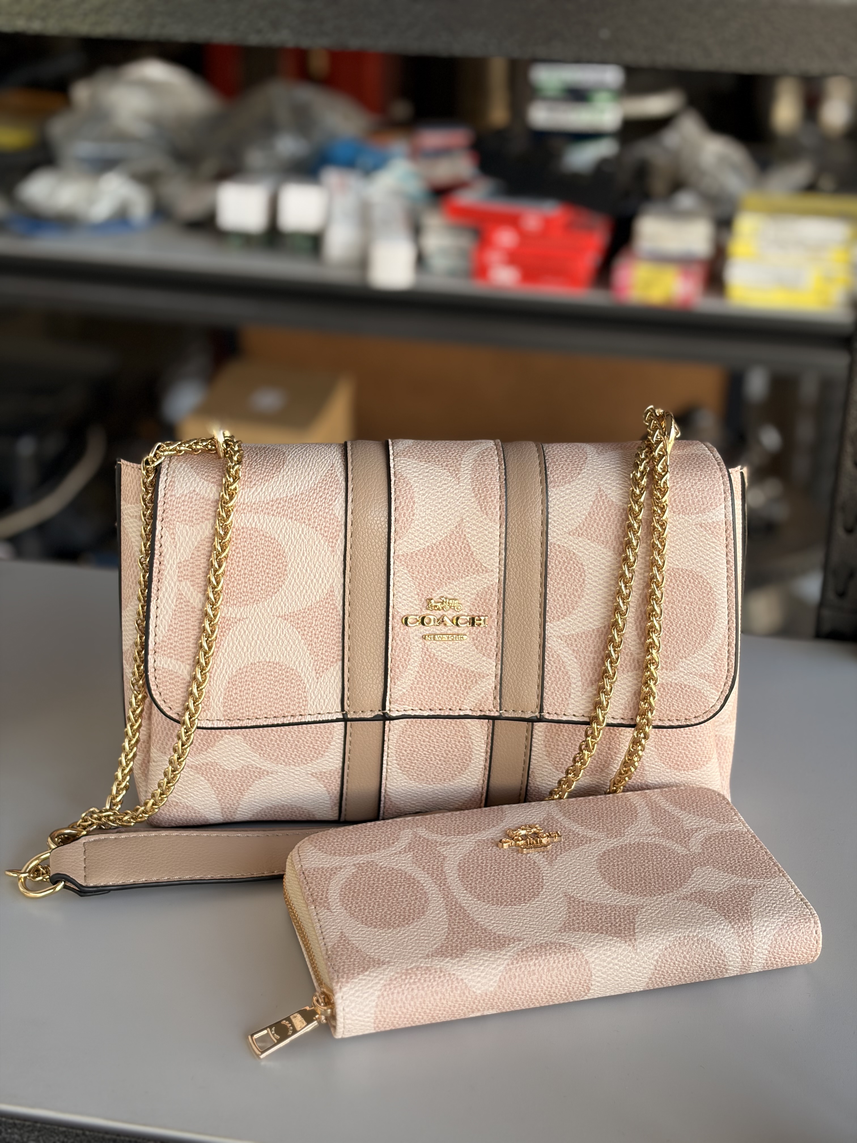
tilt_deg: -23.6
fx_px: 1717
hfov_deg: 28.0
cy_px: 572
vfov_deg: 36.8
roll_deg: -1.3
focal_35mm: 52
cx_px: 428
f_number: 1.6
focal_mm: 5.96
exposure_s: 1/122
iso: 32
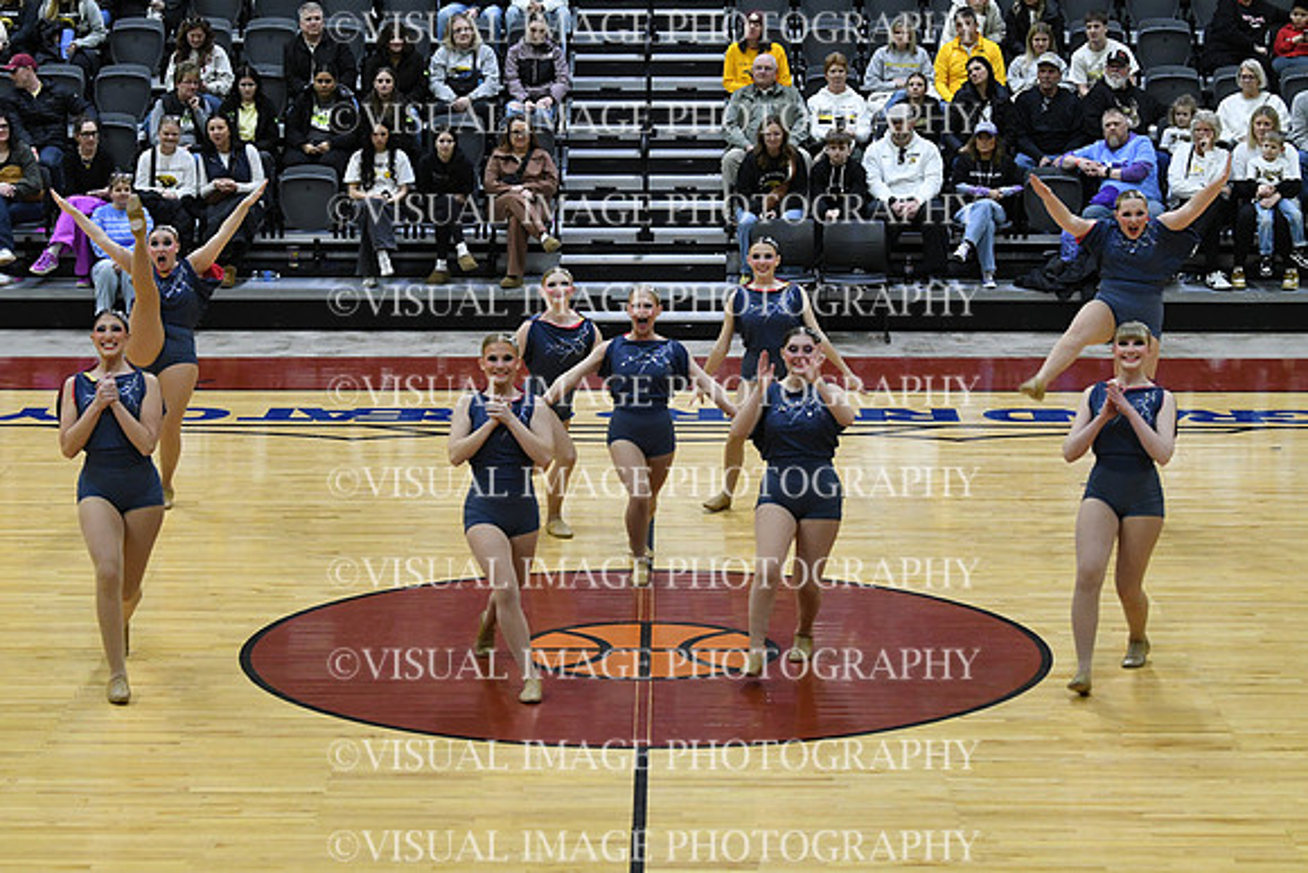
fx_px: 3816
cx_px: 654
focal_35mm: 105
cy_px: 436
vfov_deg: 13.0
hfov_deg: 19.5
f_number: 4
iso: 4000
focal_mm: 70
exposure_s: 1/400
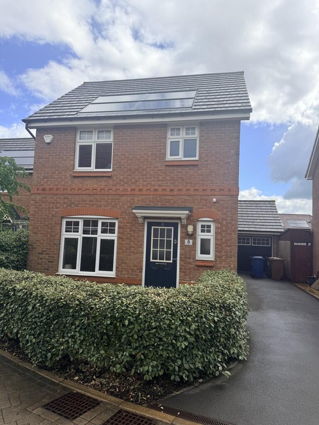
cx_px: 160
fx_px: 295
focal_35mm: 24
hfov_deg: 56.8
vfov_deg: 71.6
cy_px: 212
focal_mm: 6.76
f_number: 1.78
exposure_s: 1/4167
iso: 80
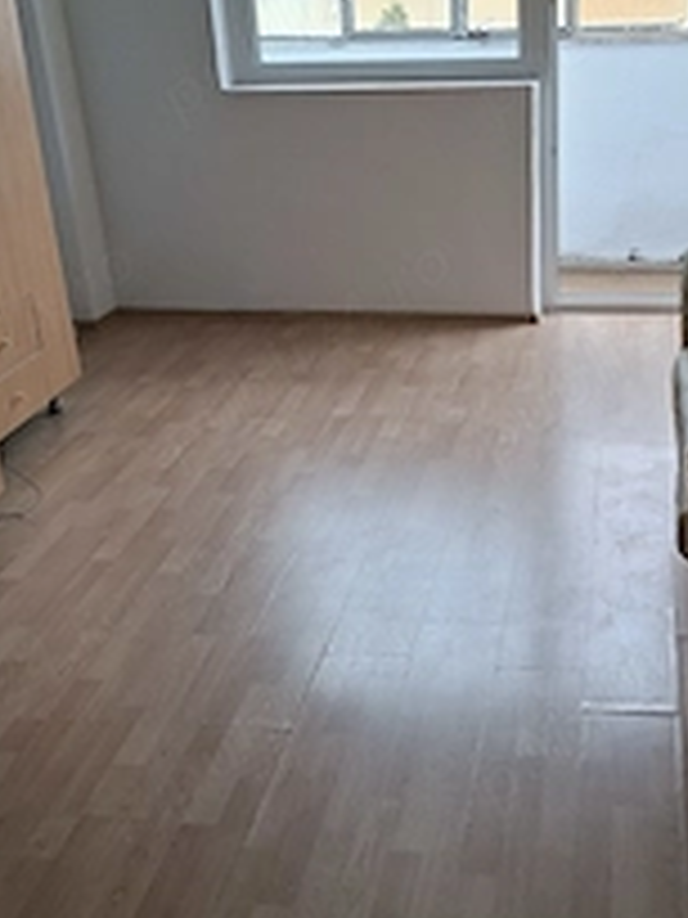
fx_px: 1193
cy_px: 428
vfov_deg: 42.1
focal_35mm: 45
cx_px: 463
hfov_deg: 31.9
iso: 100
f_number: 1.8
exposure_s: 1/120
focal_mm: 5.54
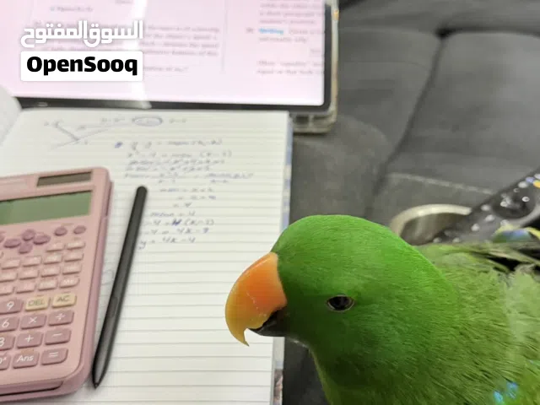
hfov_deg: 71.6
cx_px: 270
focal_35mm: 24
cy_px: 202
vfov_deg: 56.8
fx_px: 374
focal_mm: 6.76
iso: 1250
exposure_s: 1/25
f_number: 1.78
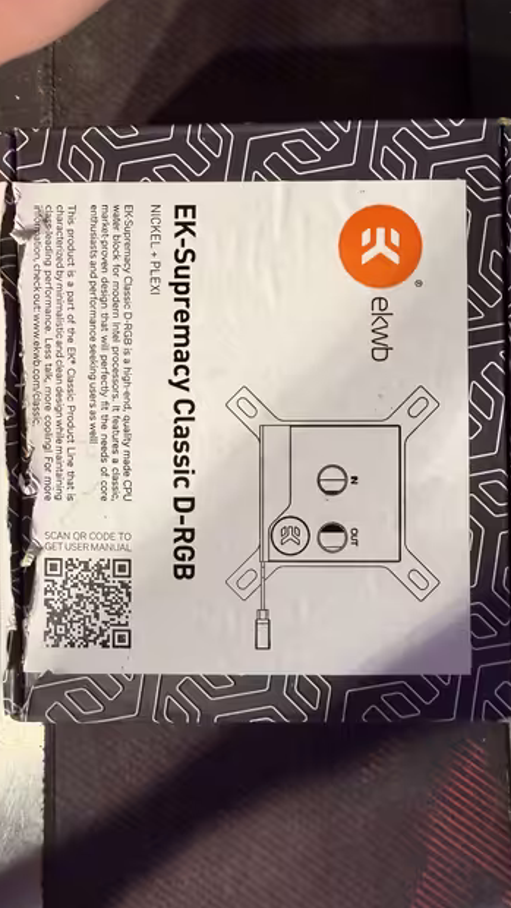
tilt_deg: -87.9
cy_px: 457
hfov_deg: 42.7
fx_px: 650
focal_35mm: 27
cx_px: 309
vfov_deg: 69.9
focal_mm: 2.22
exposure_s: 1/50
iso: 200
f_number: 2.2
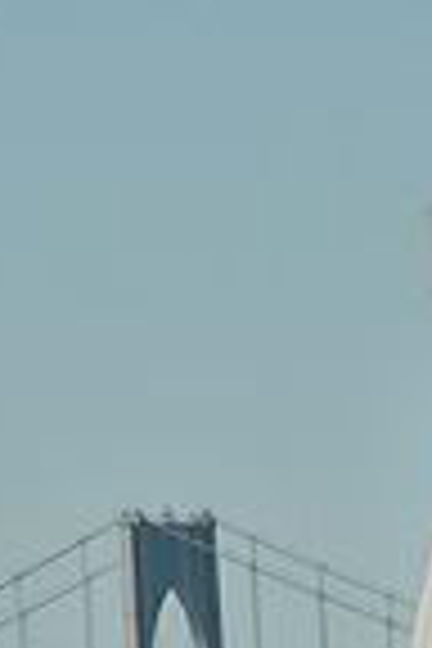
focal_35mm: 808
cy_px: 477
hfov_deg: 1.7
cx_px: 191
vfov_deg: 2.6
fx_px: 14543
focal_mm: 200
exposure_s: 1/1250
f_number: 8
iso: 400
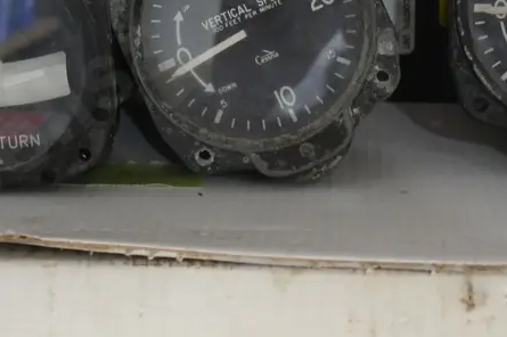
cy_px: 9
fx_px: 1618
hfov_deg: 17.8
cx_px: 202
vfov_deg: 11.8
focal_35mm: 115
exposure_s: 1/40
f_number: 5.6
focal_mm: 24
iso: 3200
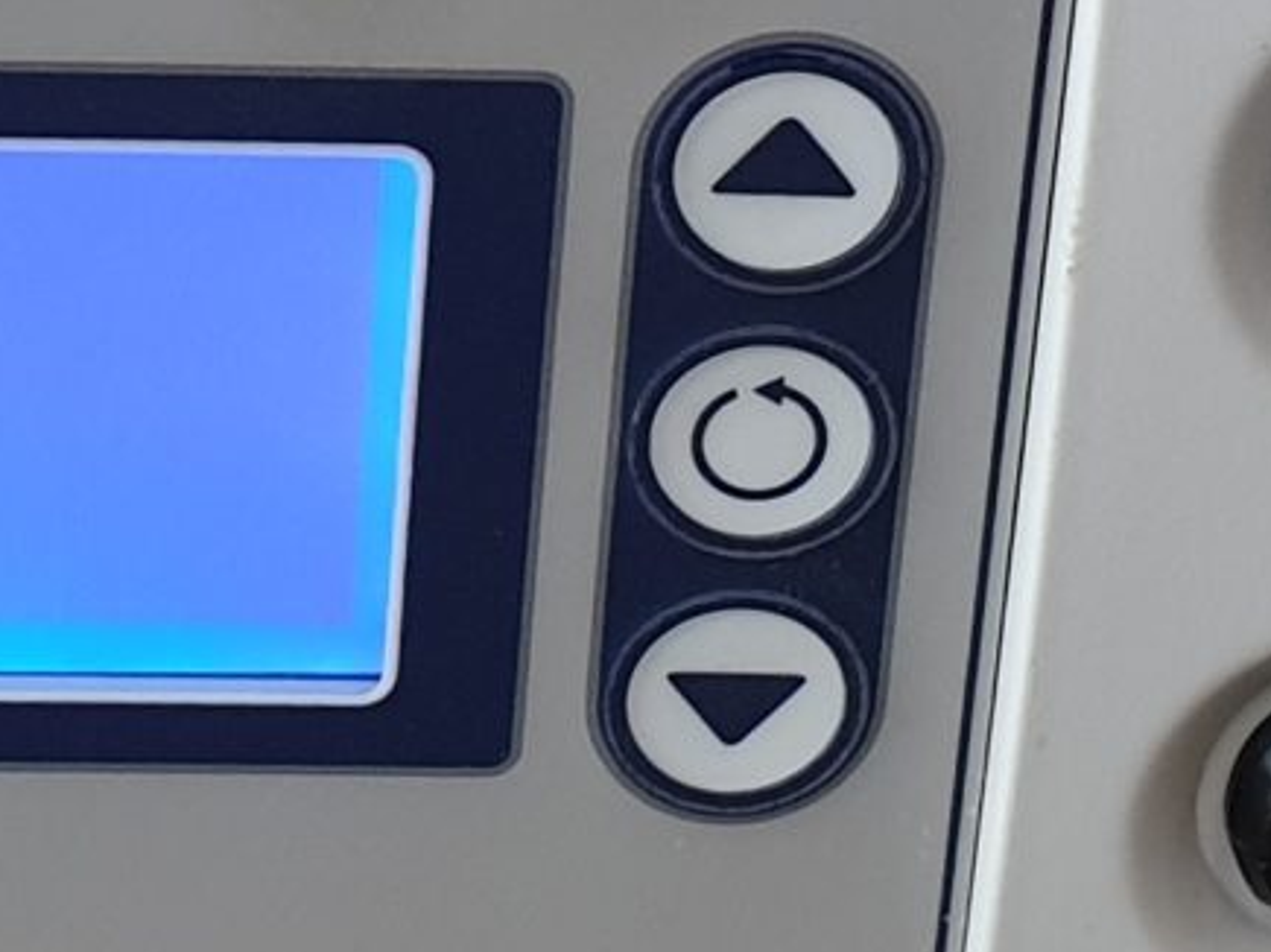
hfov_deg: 12.8
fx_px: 5616
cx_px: 73
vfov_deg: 9.4
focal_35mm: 153
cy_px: -520
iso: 160
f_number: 2.4
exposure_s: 1/50
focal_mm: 4.3
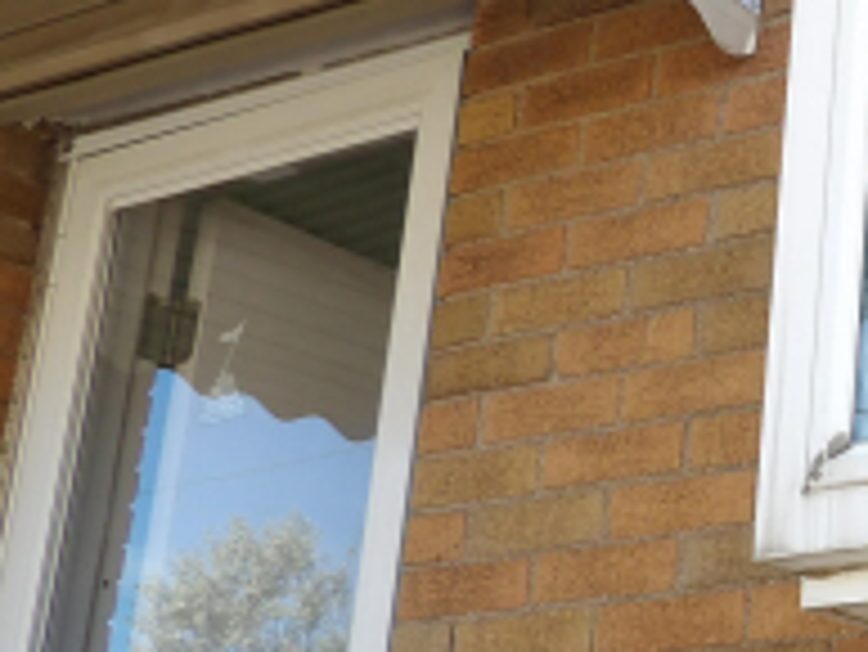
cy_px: 450
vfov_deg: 17.7
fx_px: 2083
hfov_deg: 20.4
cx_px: 1275
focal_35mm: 83
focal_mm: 4.3
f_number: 3.2
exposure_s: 1/194
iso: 100
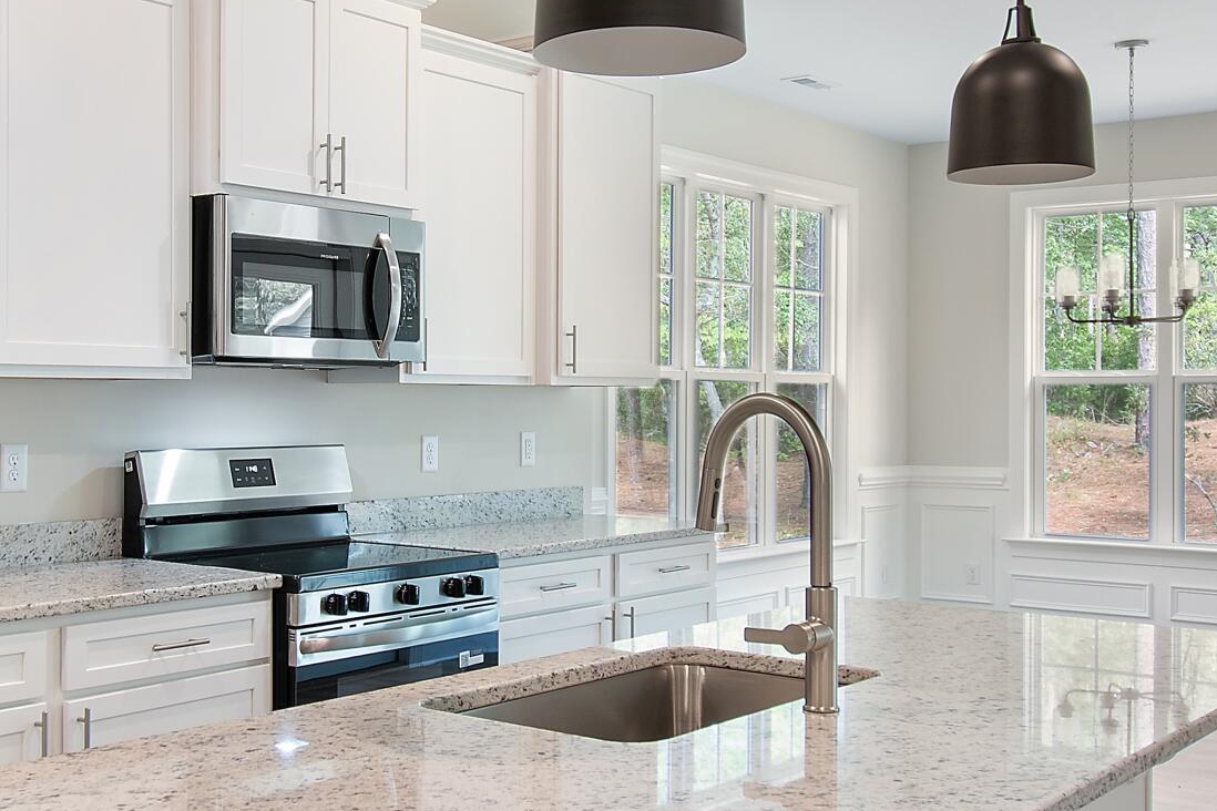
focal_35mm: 41
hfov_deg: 47.2
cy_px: 371
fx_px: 1386
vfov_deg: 32.6
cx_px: 492
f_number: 4.5
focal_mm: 10
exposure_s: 1/3
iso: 100
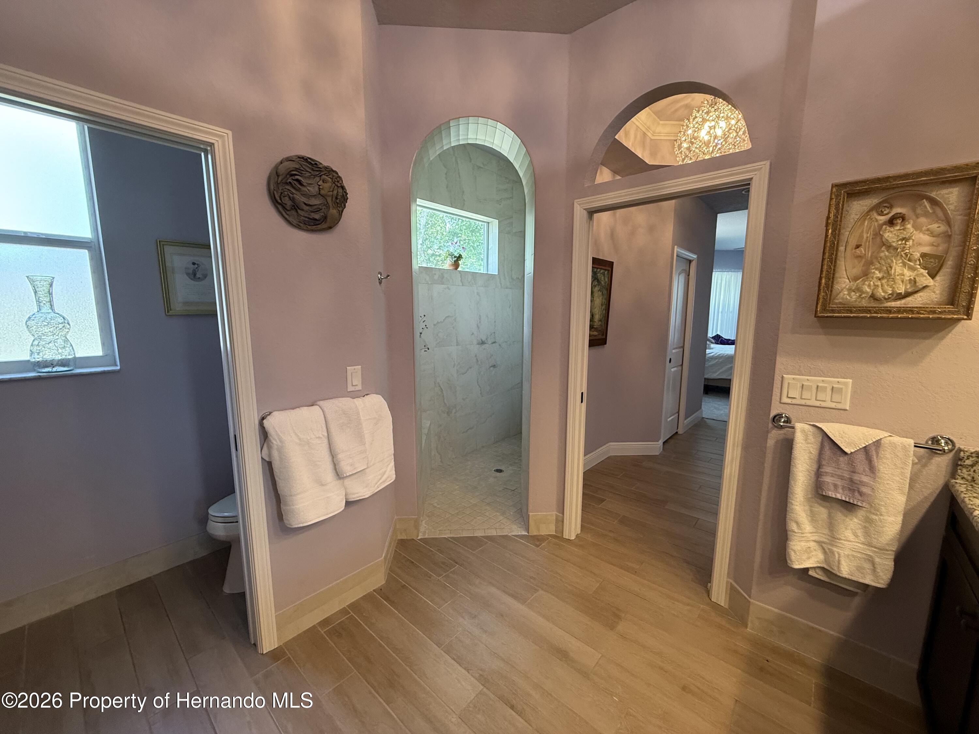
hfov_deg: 102.1
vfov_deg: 85.7
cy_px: 367
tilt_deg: -8.3
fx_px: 396
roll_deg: +0.1
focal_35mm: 14
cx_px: 490
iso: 200
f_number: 2.2
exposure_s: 1/60
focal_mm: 2.22
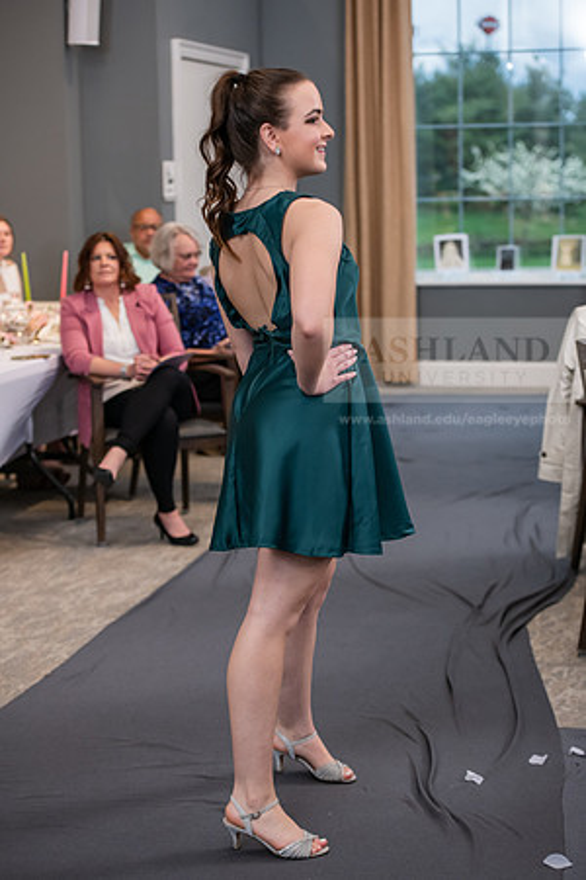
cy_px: 440
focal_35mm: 70
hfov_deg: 19.5
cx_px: 293
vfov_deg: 28.8
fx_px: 1709
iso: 1600
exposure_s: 1/200
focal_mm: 70
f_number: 3.5
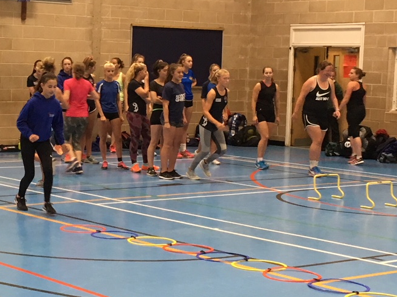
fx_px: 1032
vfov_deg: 16.4
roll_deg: -1.2
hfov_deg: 21.5
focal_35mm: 90
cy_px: 150
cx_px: 87
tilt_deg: -4.8
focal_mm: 4.15
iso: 64
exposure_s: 1/33
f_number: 2.2
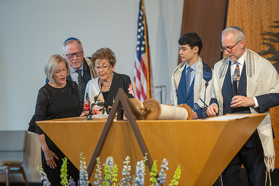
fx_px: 1046
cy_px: 93
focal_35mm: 135
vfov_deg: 10.2
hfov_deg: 15.2
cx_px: 140
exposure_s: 1/400
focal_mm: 135
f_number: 1.8
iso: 3200
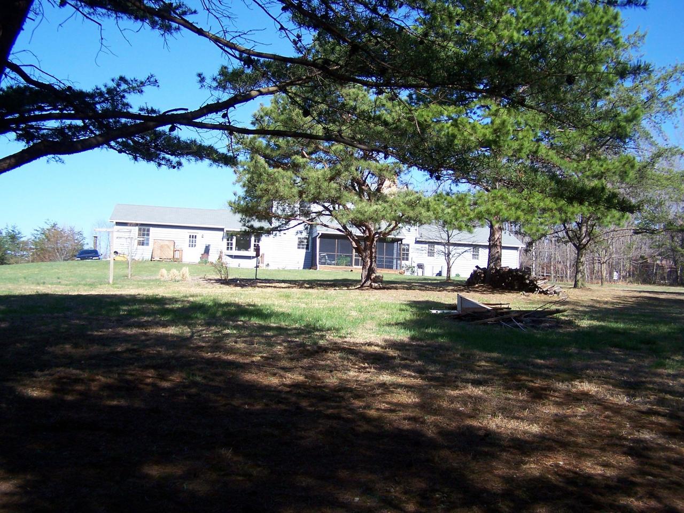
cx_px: 342
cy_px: 256
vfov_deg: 37.7
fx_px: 751
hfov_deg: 49.0
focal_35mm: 38
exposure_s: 1/750
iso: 80
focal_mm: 6.3
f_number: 2.8
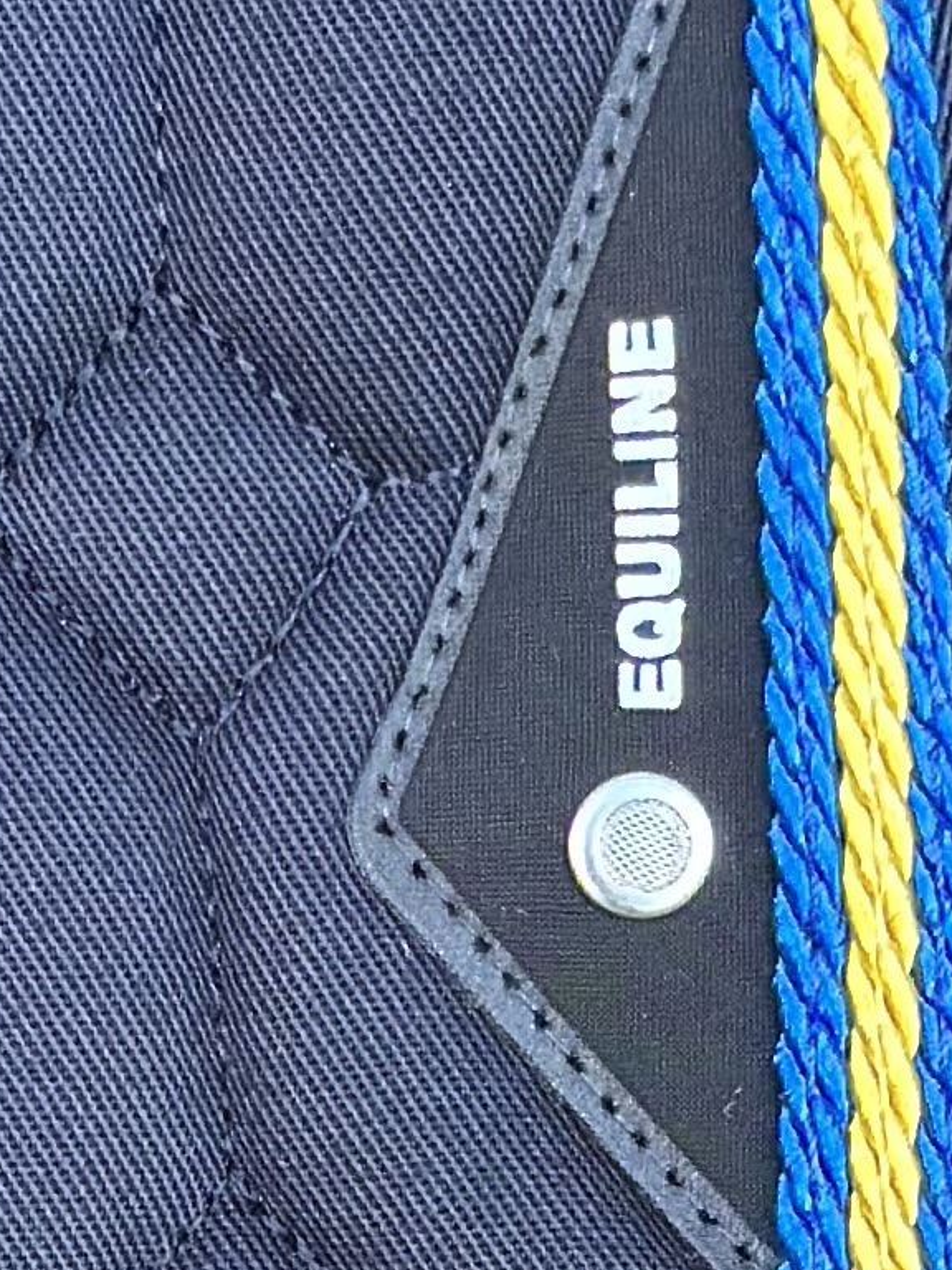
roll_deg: +0.3
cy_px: 1692
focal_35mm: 252
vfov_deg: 7.8
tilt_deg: -20.6
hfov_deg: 5.9
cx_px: 334
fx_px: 9241
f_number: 1.78
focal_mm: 6.86
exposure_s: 1/221
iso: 80
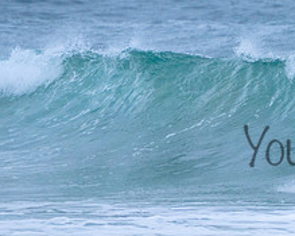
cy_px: 69
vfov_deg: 1.1
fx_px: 11930
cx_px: 476
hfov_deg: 1.4
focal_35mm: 1367
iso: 560
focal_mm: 400
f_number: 5.6
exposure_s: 1/2000
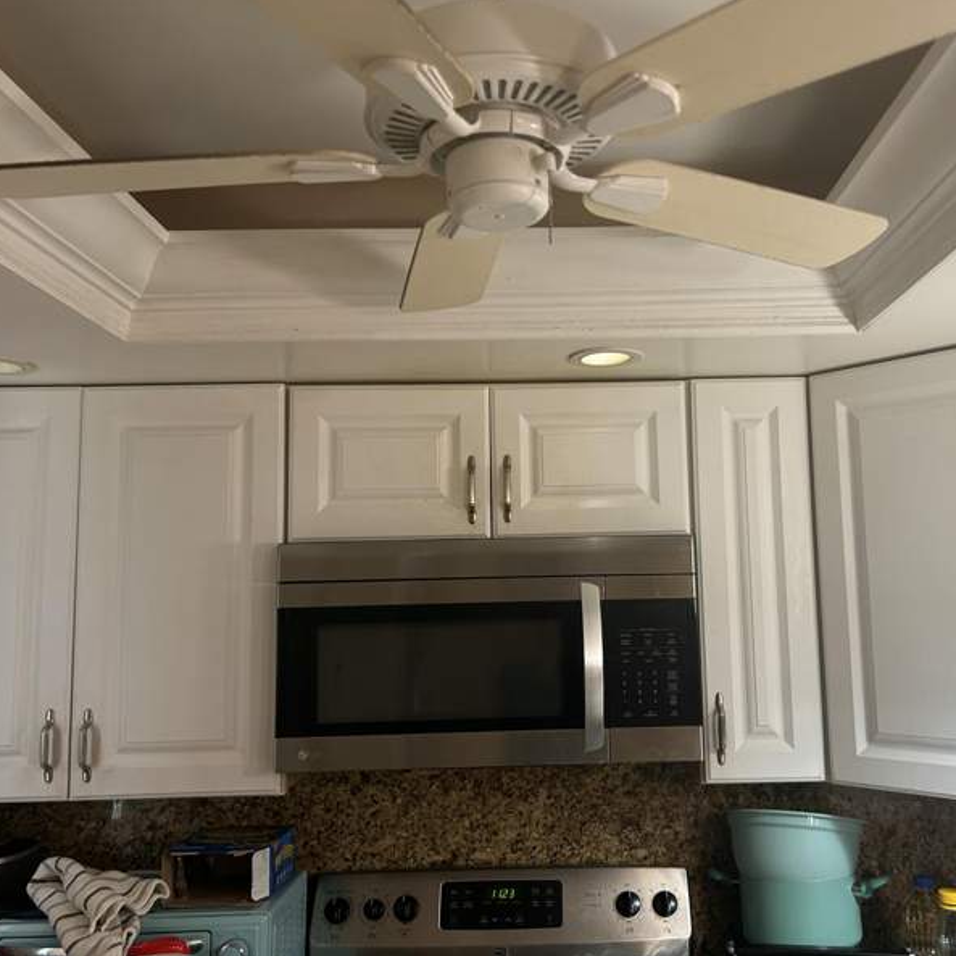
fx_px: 969
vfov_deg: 52.5
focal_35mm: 31
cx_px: 556
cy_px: 477
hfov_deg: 52.3
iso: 200
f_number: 1.5
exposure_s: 1/60
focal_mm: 5.7
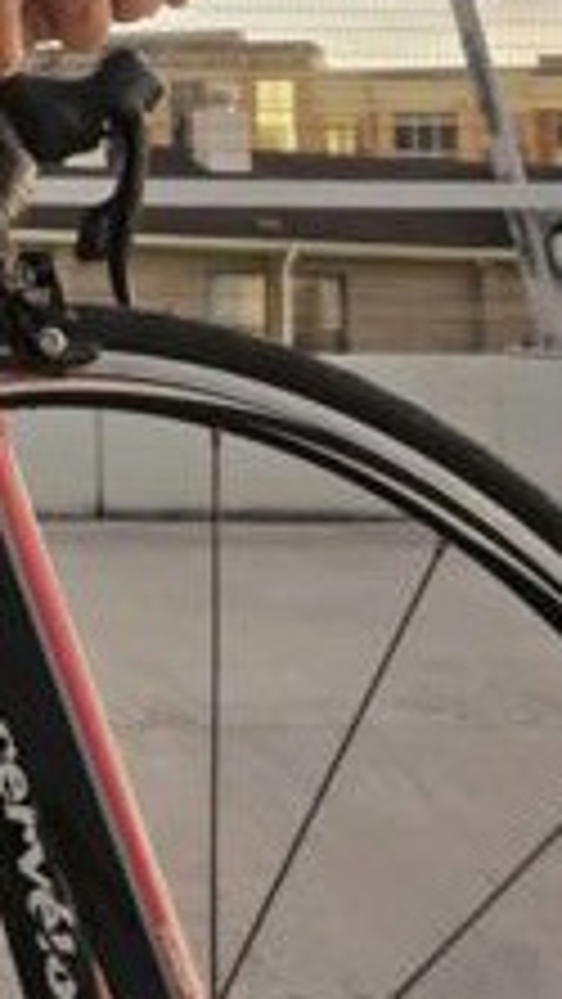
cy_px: -115
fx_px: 1906
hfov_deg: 15.2
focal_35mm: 72
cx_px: -342
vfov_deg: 26.8
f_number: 2.2
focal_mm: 3.3
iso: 1000
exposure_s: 1/10.9
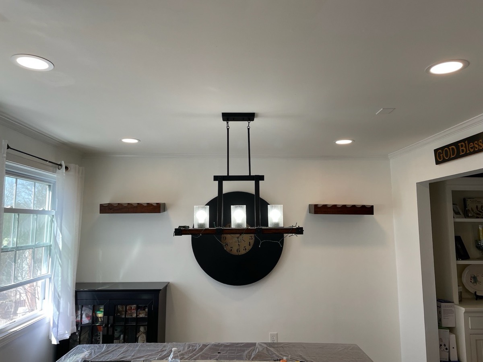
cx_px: 242
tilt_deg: +8.3
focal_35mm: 26
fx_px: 363
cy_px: 181
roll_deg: -0.1
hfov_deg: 67.3
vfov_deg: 53.1
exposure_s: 1/170
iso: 32
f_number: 1.6
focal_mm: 4.2
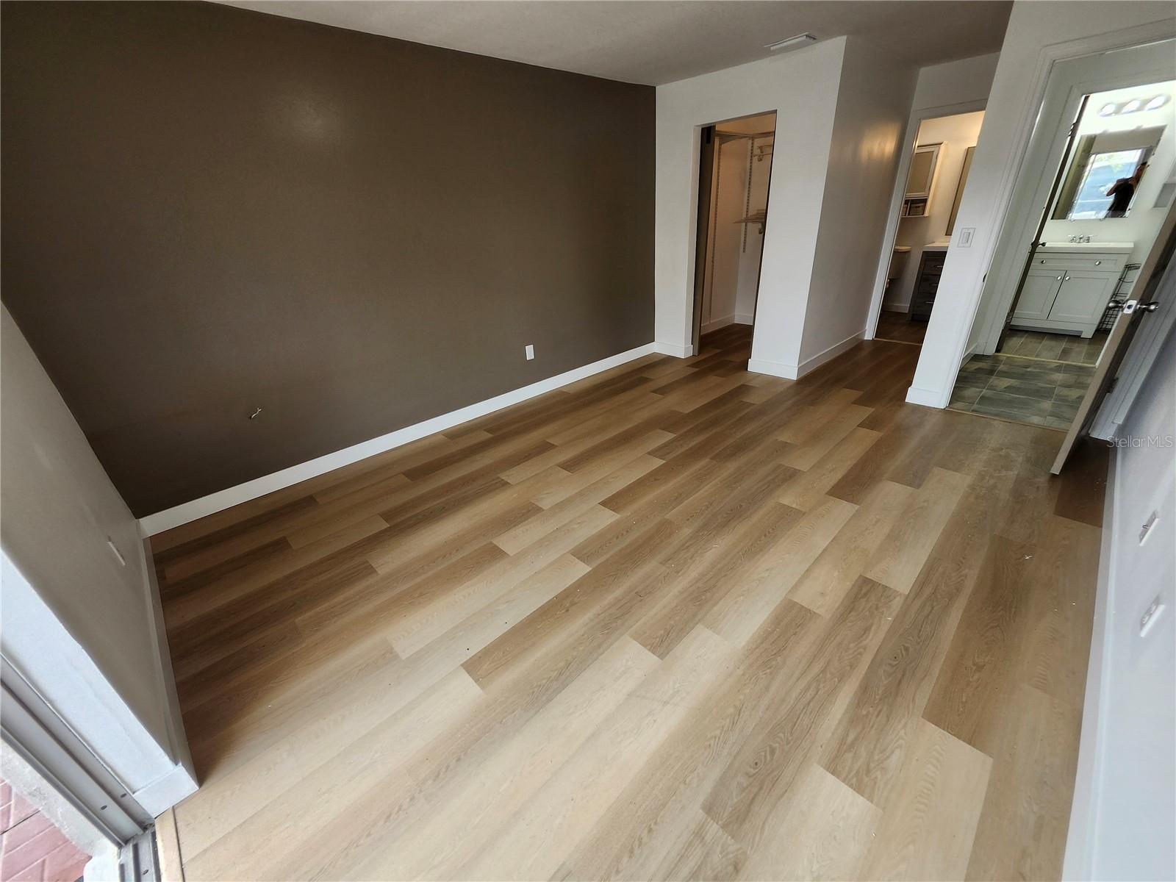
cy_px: 441
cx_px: 588
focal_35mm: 13
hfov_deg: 106.2
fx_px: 442
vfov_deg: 89.9
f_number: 2.2
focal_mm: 1.74
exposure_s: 1/120
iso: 64
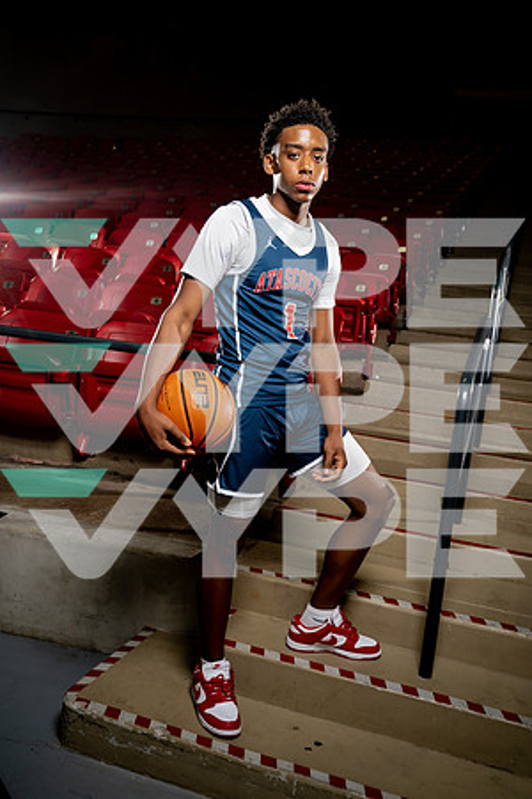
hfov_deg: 38.9
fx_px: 754
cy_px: 400
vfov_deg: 55.8
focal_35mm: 34
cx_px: 266
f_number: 5.6
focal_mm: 34
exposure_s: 1/250
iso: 320
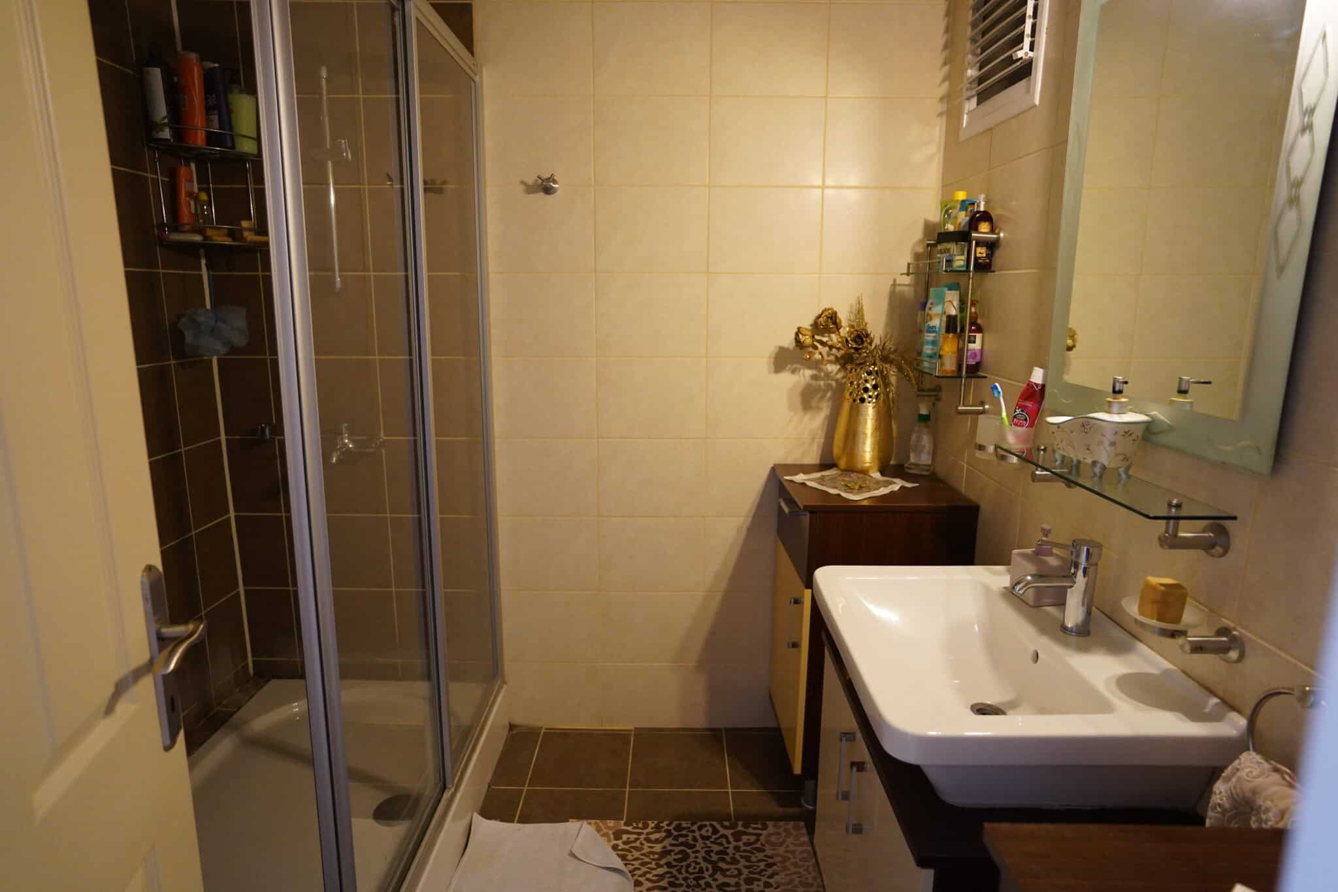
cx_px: 669
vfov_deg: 61.9
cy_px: 446
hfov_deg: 84.0
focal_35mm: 20
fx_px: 743
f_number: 2.8
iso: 4000
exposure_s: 1/160
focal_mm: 20
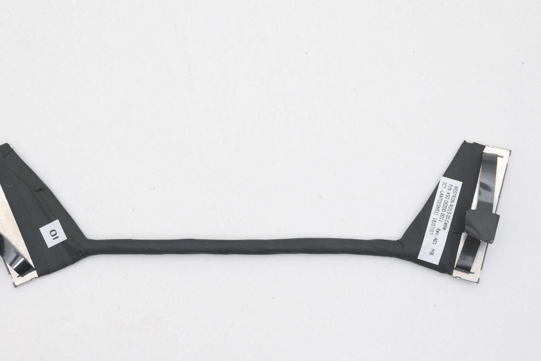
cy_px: 202
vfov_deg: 11.6
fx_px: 1774
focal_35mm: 118
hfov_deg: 17.3
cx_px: 246
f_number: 7.1
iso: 1600
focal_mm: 70
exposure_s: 1/200
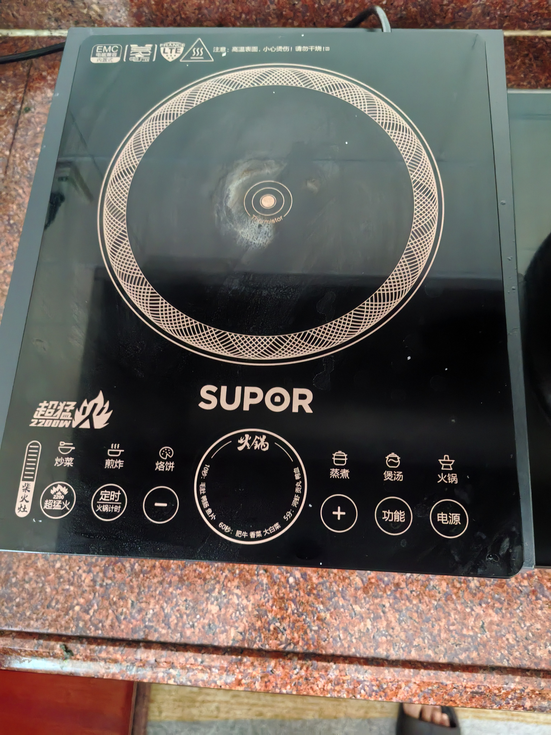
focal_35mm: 27
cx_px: 276
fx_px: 573
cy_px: 368
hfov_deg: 51.4
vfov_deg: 65.3
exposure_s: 1/20
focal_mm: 5.52
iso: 800
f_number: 1.9
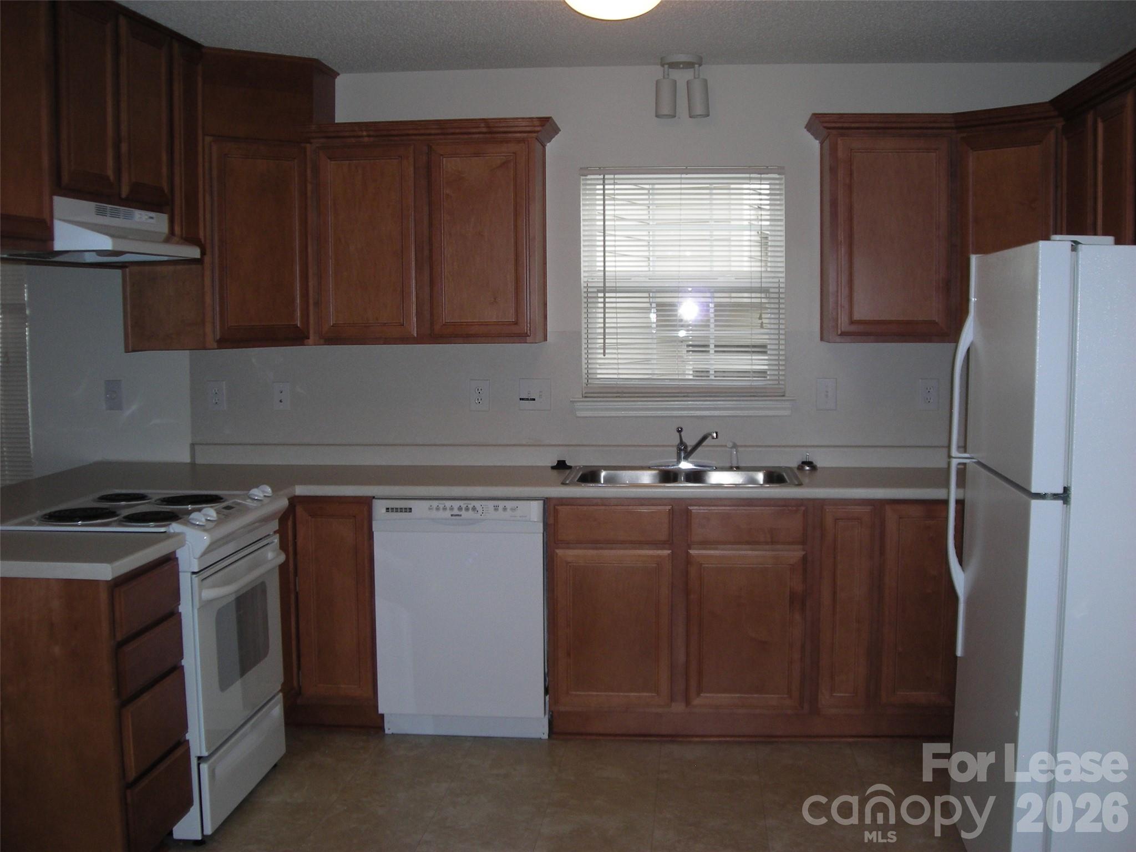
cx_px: 568
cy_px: 426
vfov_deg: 37.7
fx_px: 1247
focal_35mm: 38
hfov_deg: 49.0
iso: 103
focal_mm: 6.3
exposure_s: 1/60
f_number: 3.2
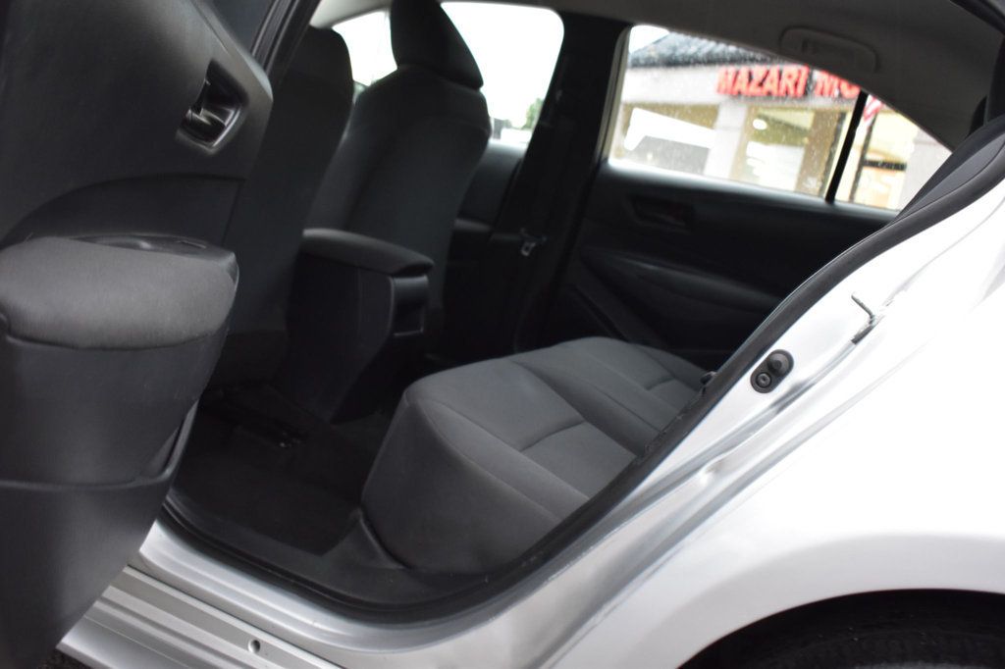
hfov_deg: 55.1
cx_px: 502
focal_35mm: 34
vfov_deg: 38.3
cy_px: 334
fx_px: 963
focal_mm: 23
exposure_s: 1/15
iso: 1600
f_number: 4.5
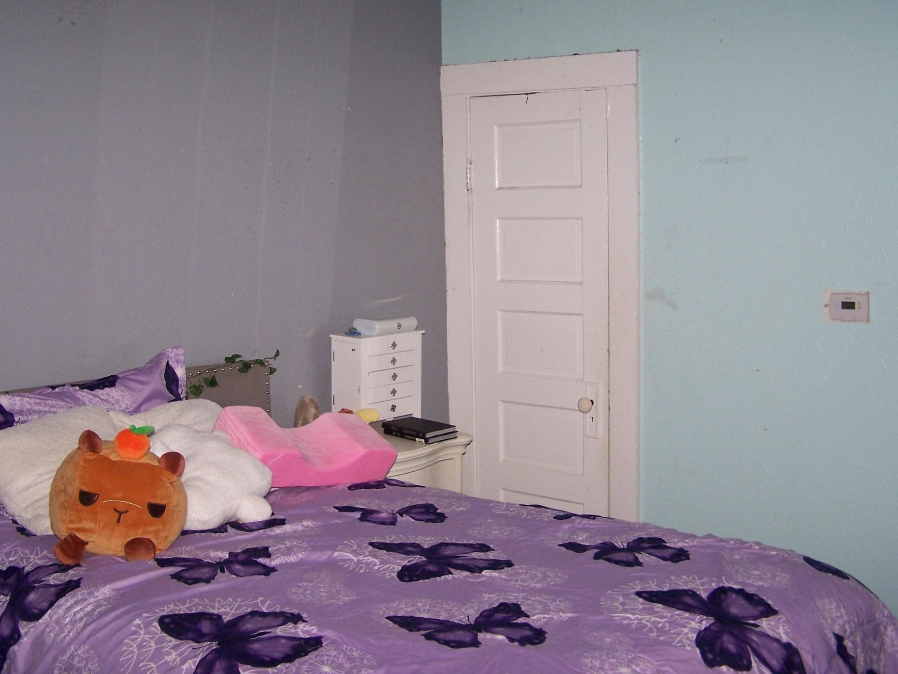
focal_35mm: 42
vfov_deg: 34.3
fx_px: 1090
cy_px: 310
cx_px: 418
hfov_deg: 44.8
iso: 140
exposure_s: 1/60
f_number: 2.8
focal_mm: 6.3
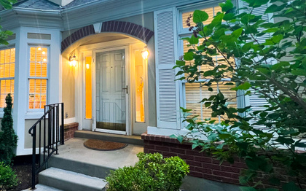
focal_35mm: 21
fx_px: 175
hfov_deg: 77.4
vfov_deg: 56.9
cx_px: 84
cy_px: 79
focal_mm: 1.57
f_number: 1.8
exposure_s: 1/60
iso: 320
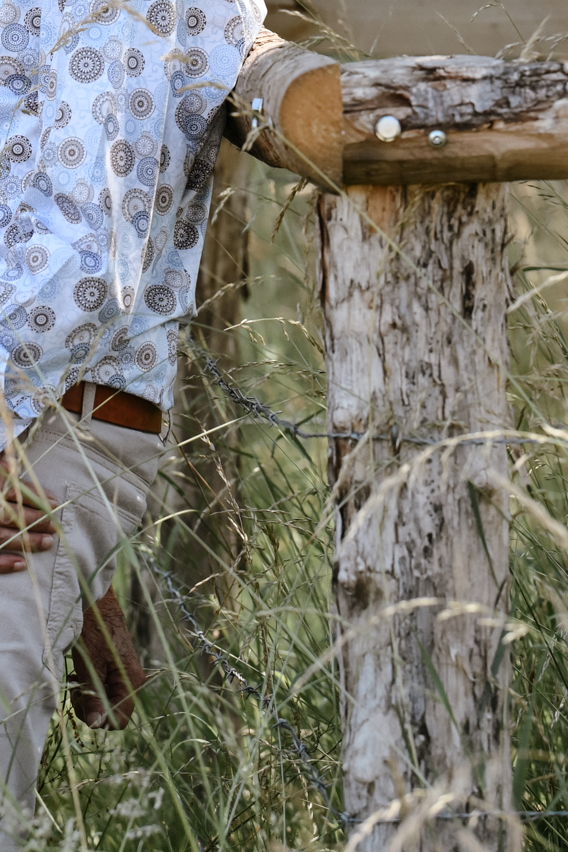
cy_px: -21
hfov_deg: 6.0
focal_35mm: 230
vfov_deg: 8.9
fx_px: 5439
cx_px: 15
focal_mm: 100
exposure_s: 1/2500
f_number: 4.5
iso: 1600
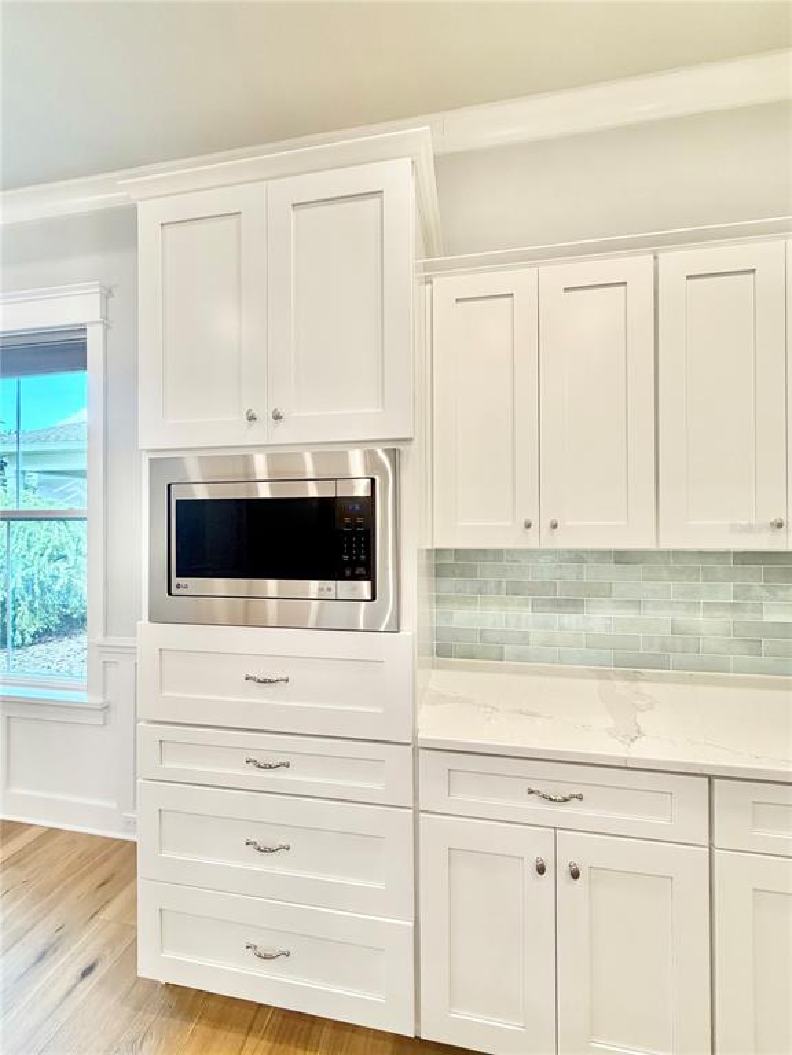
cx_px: 396
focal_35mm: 14
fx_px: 427
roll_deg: +0.4
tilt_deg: +1.1
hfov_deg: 85.7
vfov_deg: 102.1
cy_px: 528
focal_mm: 2.22
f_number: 2.2
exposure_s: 1/120
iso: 160
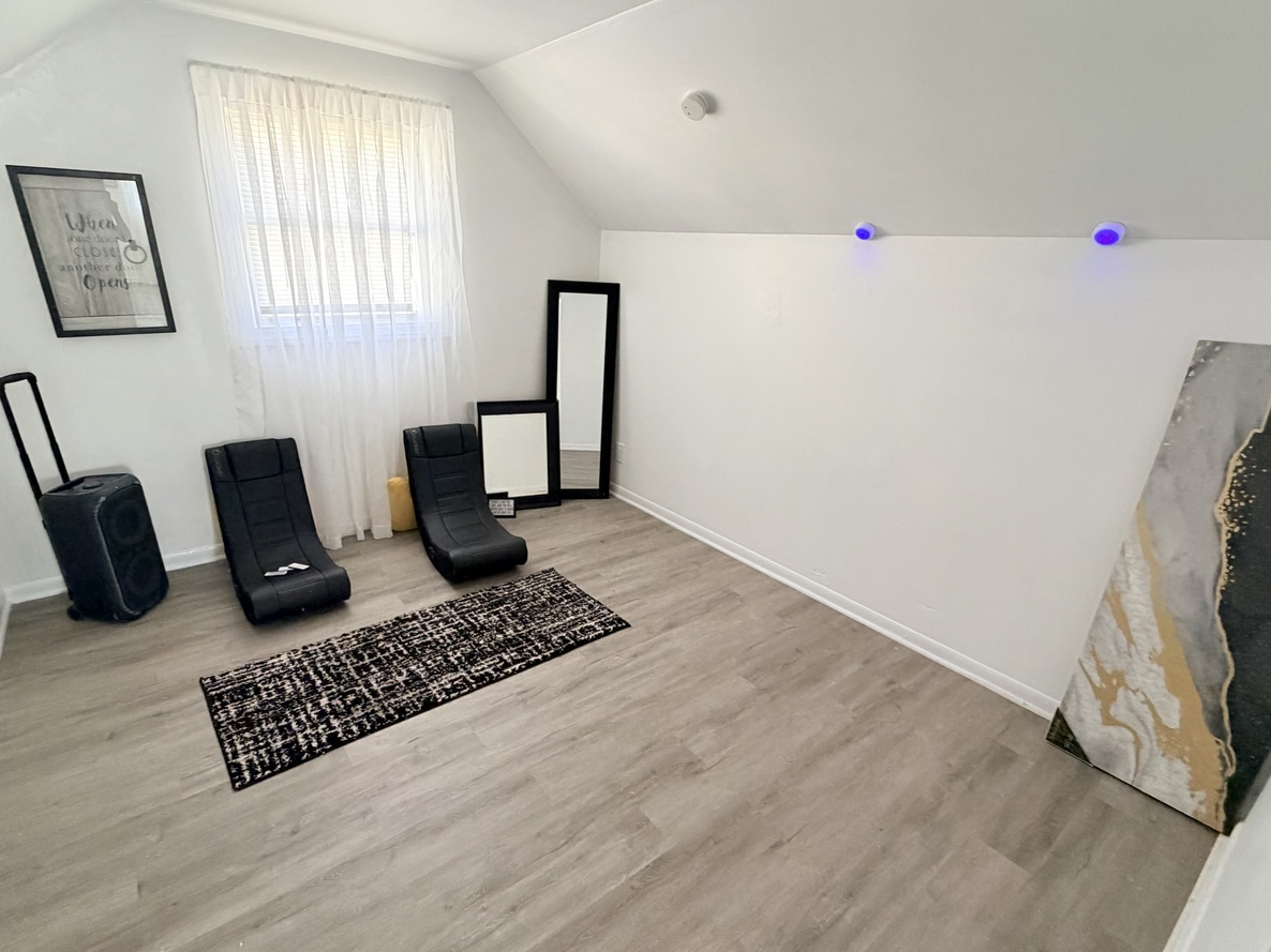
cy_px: 494
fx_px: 624
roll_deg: -2.7
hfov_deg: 90.9
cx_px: 596
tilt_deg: -21.0
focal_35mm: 17
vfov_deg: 74.7
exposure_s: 1/77
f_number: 2.2
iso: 320
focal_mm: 2.22
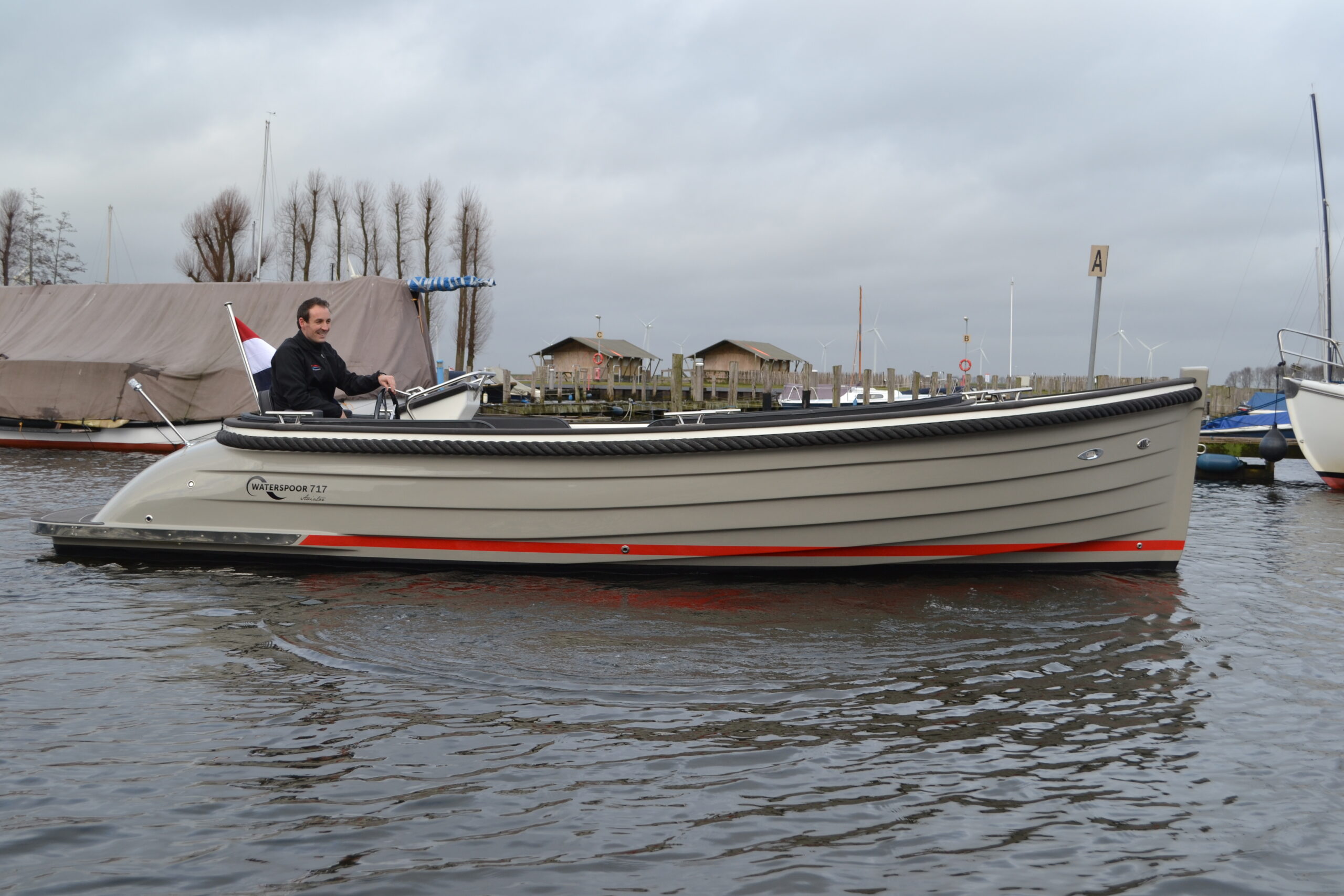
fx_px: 1568
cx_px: 672
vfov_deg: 31.9
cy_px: 448
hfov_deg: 46.4
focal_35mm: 42
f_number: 5.6
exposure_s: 1/125
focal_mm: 28
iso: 140
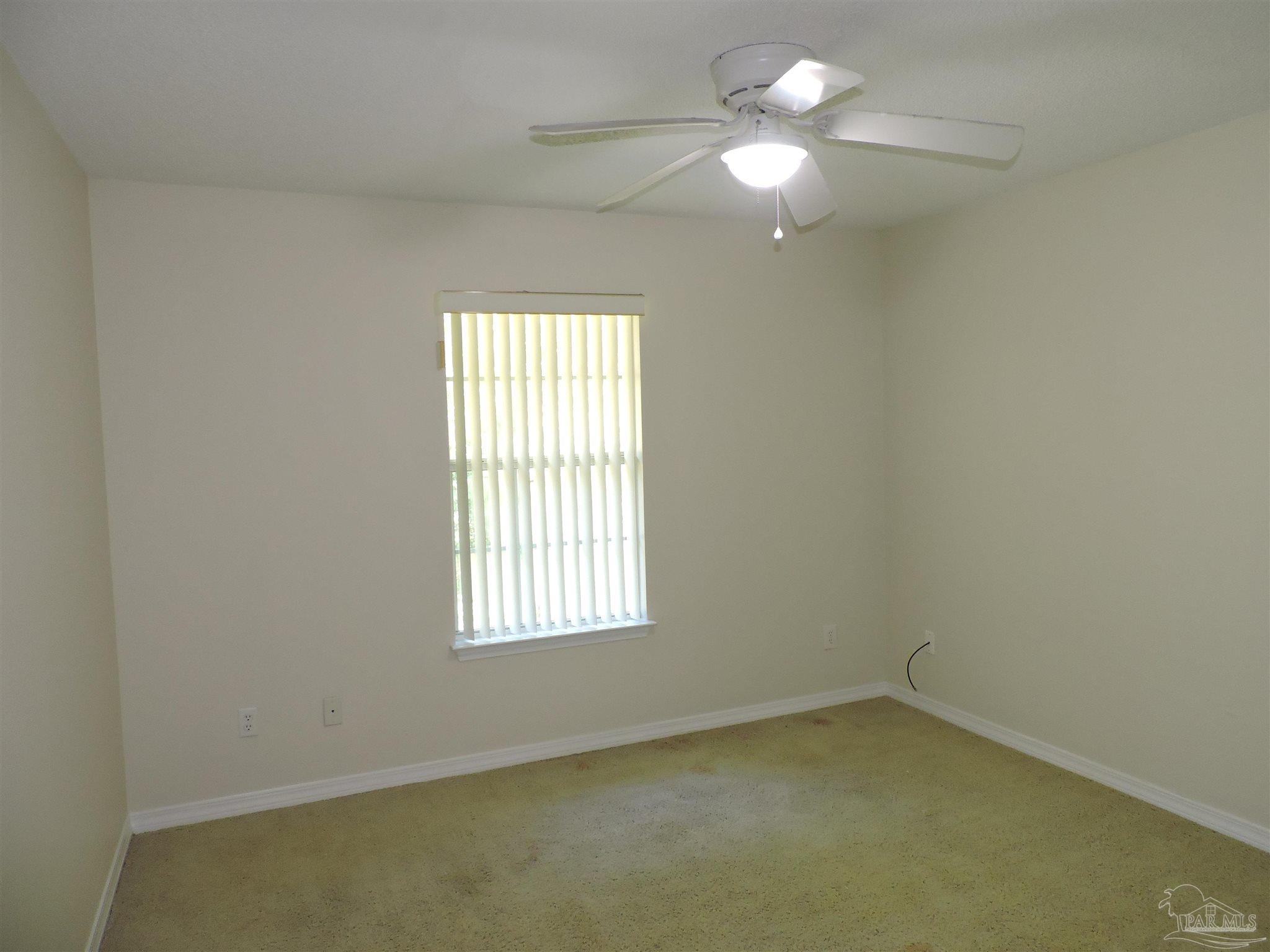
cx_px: 635
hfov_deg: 71.6
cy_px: 476
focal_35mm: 24
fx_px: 881
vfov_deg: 56.8
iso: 400
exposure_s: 1/40
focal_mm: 4.3
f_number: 3
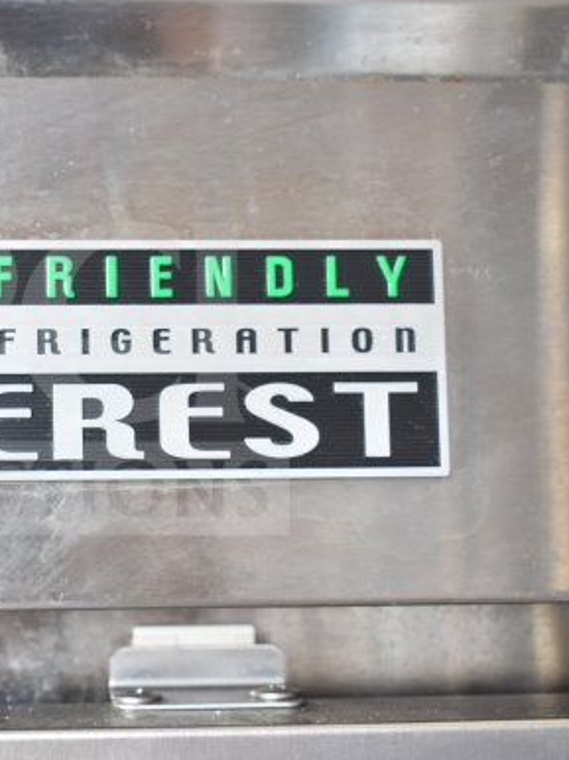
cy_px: 379
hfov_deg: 20.4
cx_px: 67
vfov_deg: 27.5
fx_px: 1553
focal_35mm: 71
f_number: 4.2
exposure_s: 1/50
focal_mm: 31
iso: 250
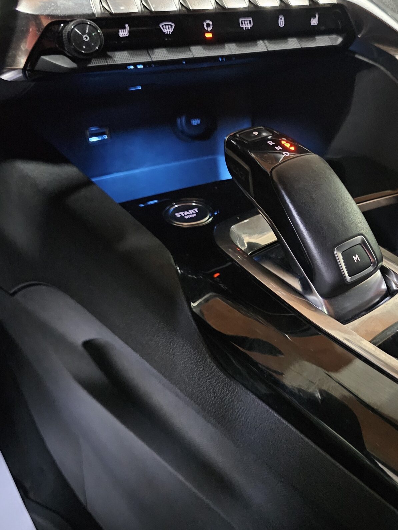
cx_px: 309
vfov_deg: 50.0
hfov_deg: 37.5
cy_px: 238
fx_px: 567
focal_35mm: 37
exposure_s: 1/16.7
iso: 2500
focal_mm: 6.3
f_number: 1.7
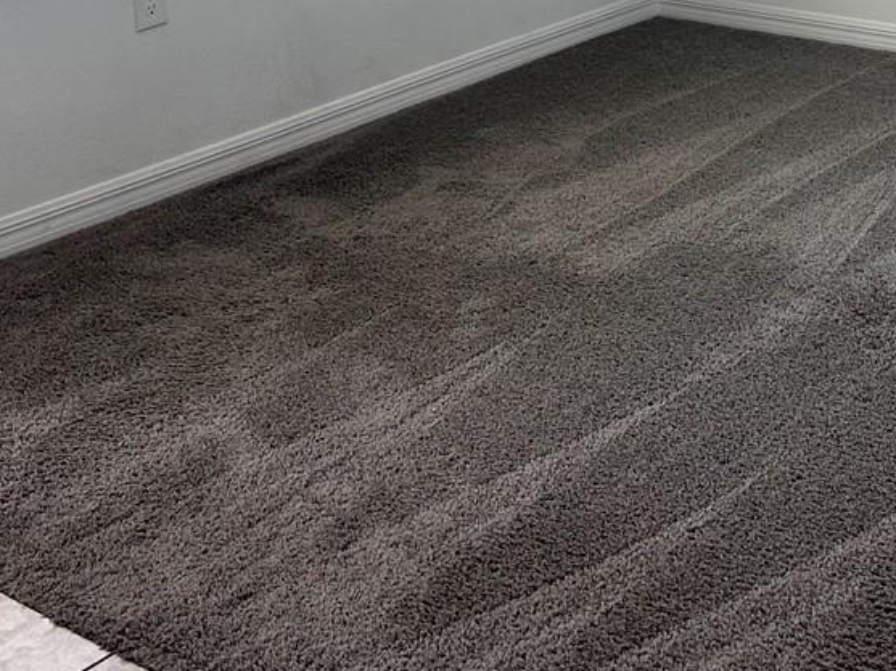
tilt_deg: -7.2
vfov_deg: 19.6
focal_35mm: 69
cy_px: -196
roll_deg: +1.2
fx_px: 1785
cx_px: 611
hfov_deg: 28.0
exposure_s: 1/162
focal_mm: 6.86
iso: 64
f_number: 1.78
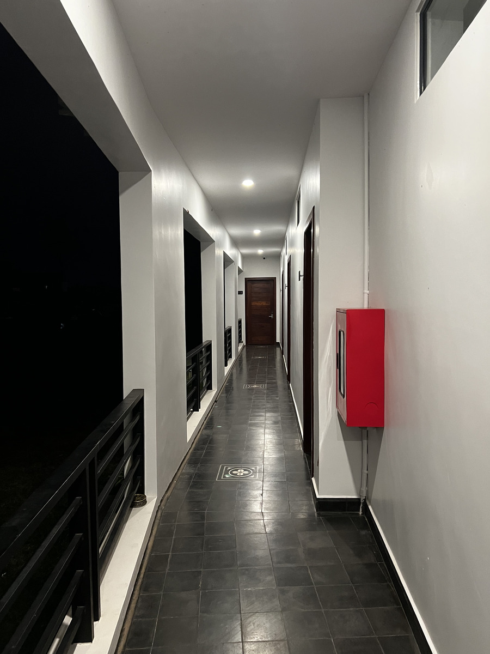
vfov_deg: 67.3
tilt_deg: -3.8
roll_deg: +0.4
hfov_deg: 53.1
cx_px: 245
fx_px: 491
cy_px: 327
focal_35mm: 26
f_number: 1.5
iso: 400
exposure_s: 1/50
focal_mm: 5.7
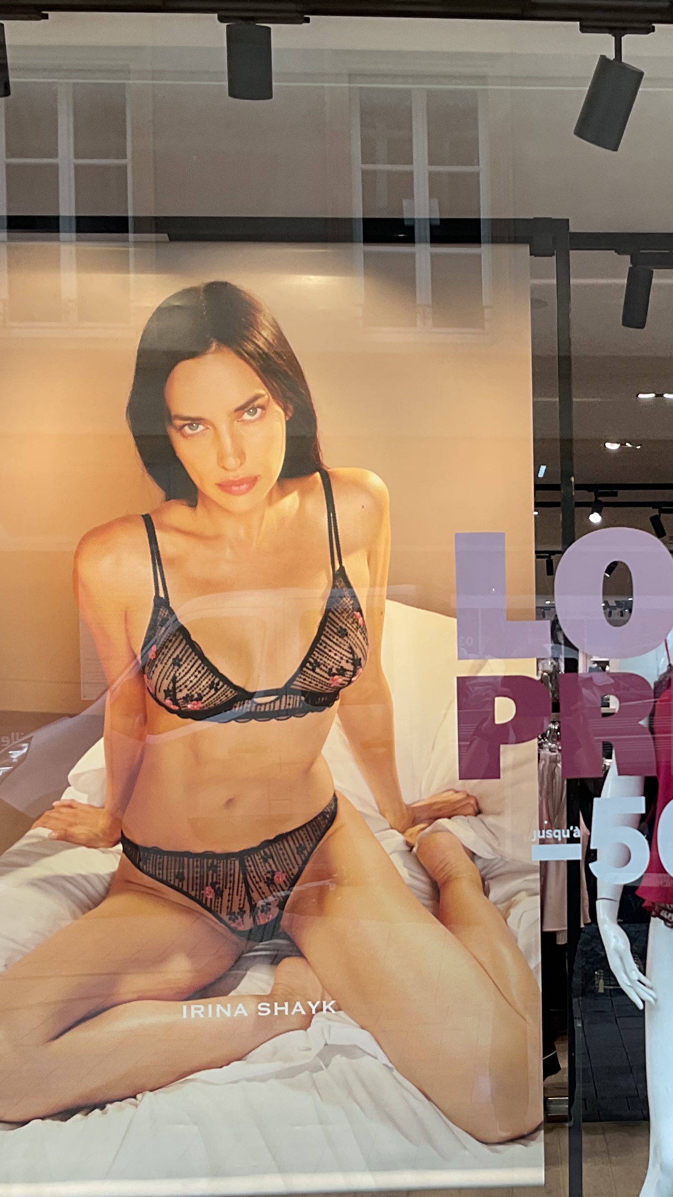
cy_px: 724
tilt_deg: -2.8
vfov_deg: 39.0
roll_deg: +1.5
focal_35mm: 53
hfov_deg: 22.0
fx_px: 1682
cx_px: 620
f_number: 1.8
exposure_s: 1/115
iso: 16
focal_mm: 3
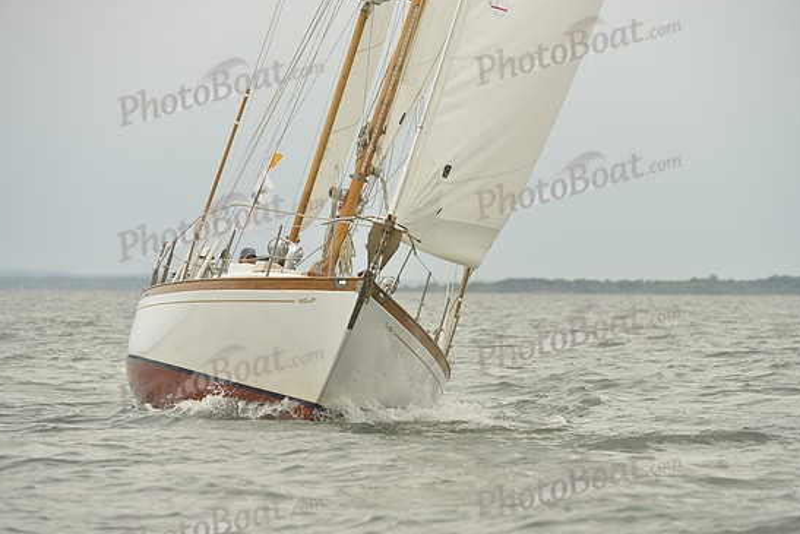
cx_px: 401
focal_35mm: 265
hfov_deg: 7.8
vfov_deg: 5.2
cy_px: 279
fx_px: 5890
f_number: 5
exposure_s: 1/1250
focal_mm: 250
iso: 400
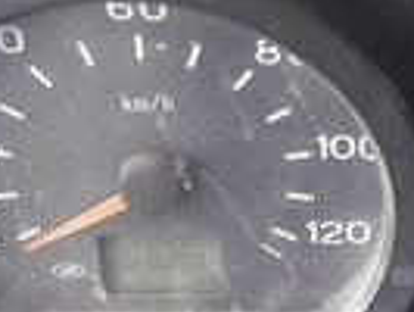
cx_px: 710
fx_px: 1664
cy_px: 314
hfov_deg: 13.0
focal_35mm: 139
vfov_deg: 10.6
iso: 80
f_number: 1.9
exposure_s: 1/100
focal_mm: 3.7
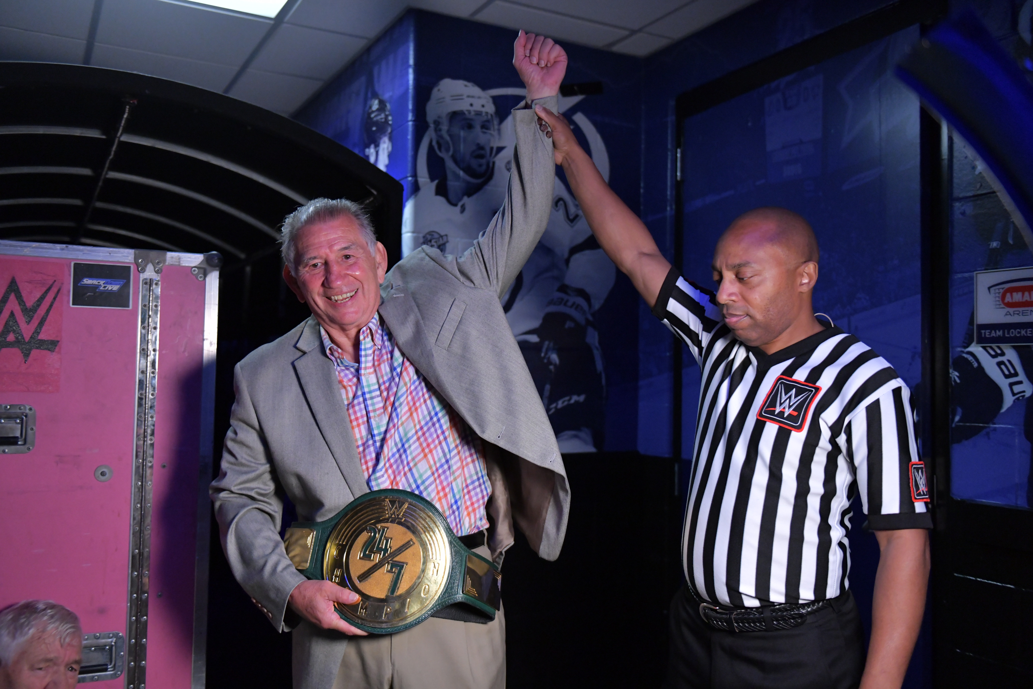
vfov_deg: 41.1
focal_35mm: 32
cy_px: 344
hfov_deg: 58.7
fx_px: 918
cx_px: 516
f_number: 2.8
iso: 3200
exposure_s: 1/400
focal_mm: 32
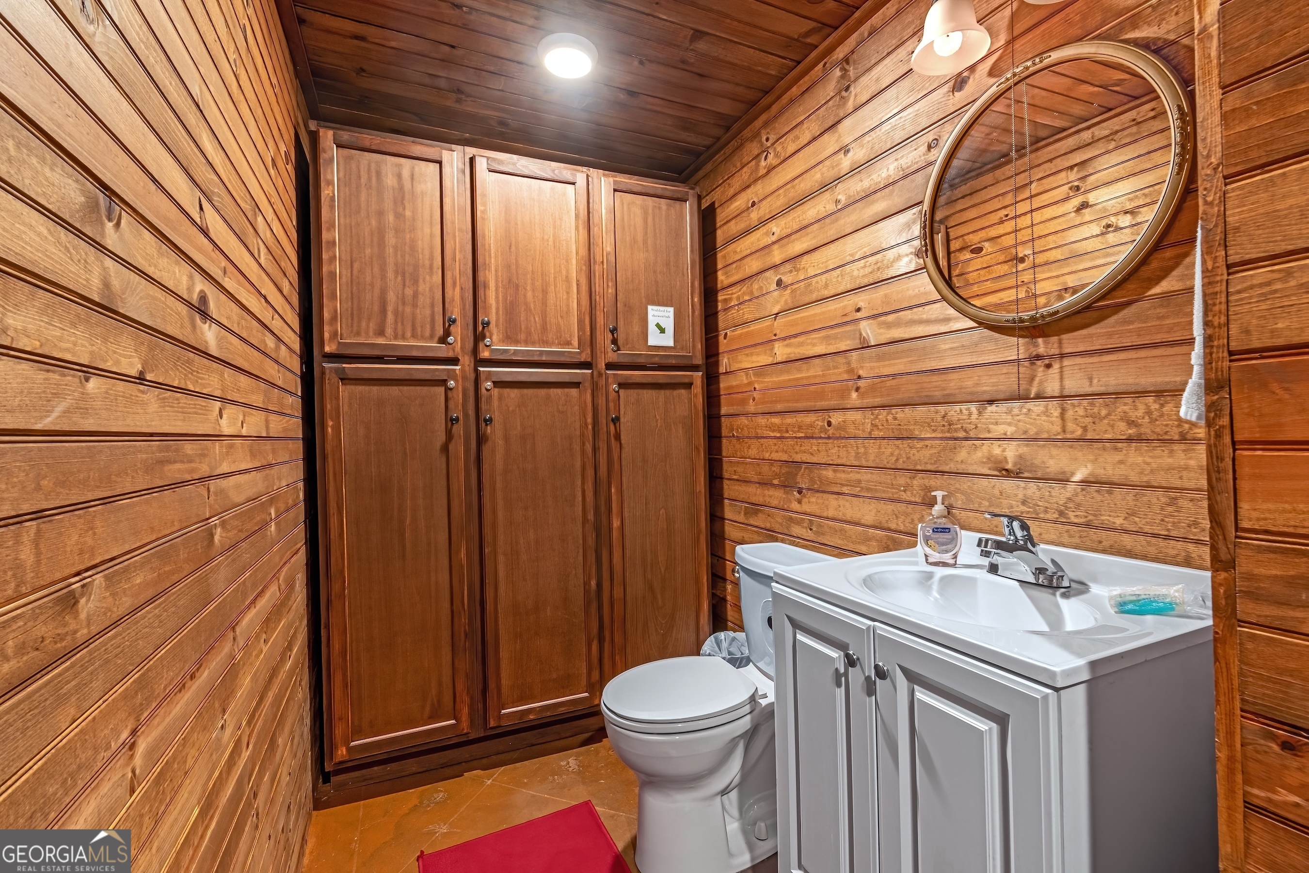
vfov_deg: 77.3
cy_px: 436
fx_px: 545
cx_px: 654
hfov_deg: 100.4
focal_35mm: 15
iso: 200
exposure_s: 1/8
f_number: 10
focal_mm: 10
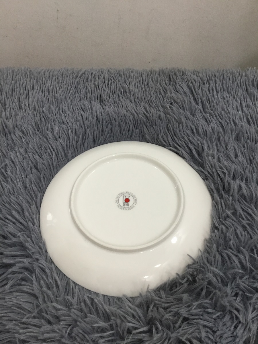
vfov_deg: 58.4
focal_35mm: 31
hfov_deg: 45.4
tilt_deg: -54.1
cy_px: 172
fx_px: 308
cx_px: 129
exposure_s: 1/33
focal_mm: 3.3
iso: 50
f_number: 2.4
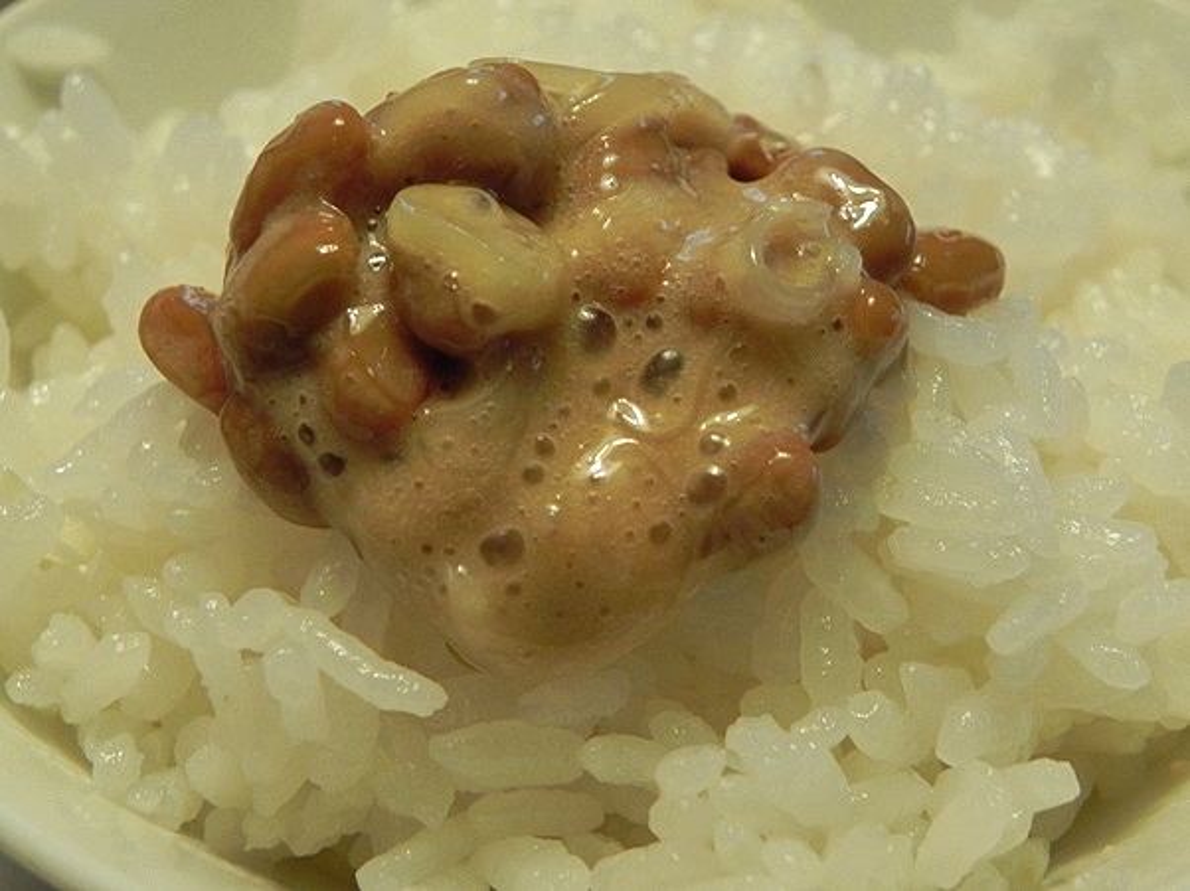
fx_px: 1787
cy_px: 446
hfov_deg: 36.8
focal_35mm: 52
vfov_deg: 28.0
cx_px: 595
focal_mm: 9.2
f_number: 3.5
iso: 310
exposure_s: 1/30
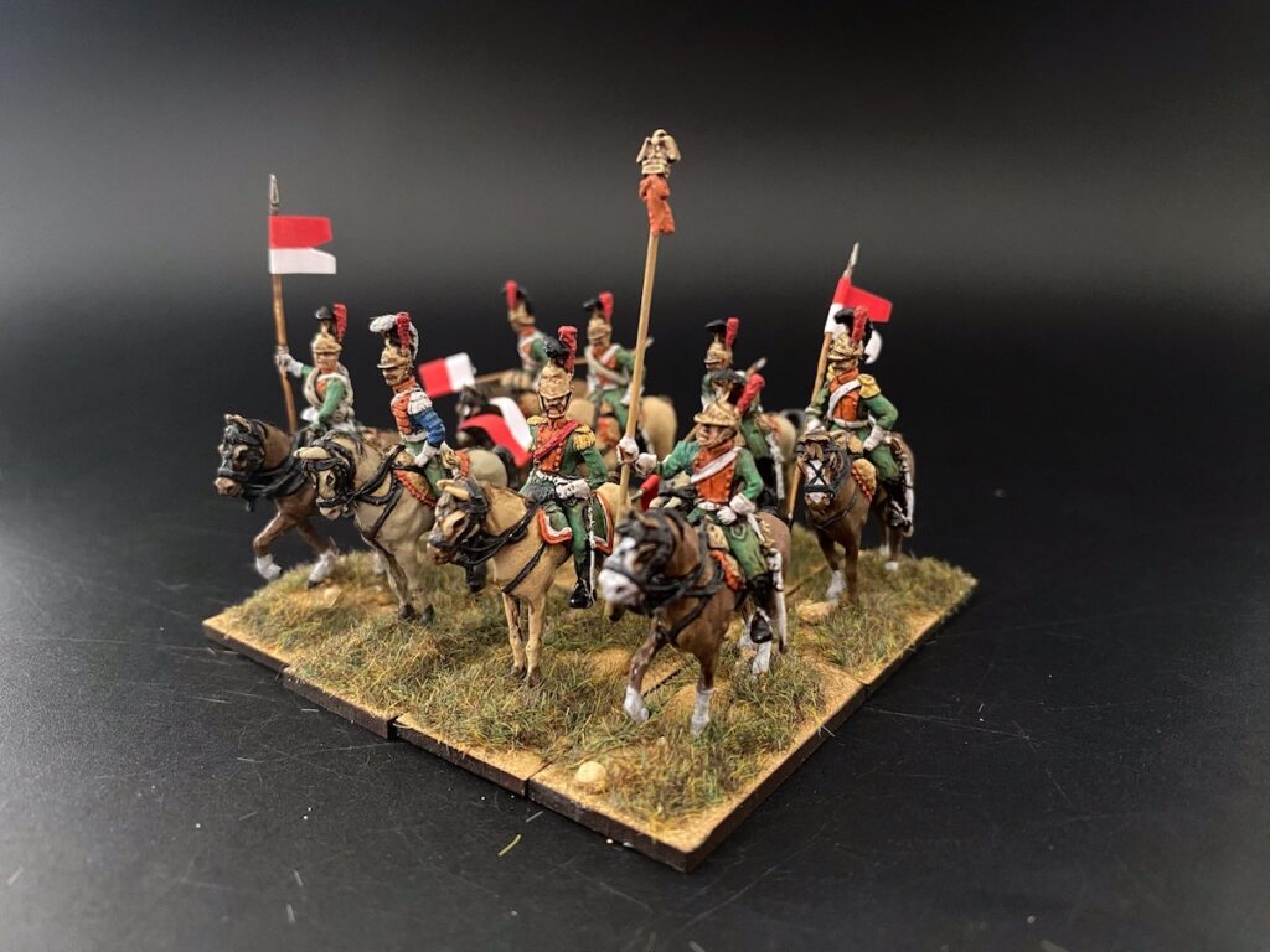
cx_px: 635
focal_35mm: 26
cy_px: 476
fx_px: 954
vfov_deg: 53.1
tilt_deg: -16.9
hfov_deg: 67.3
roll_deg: -0.1
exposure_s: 1/30
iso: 1000
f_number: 1.8
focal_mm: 4.25
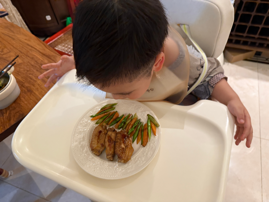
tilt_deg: -50.2
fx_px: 187
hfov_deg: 71.6
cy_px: 101
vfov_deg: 56.8
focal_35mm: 24
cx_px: 134
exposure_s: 1/50
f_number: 1.78
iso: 400
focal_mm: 6.76
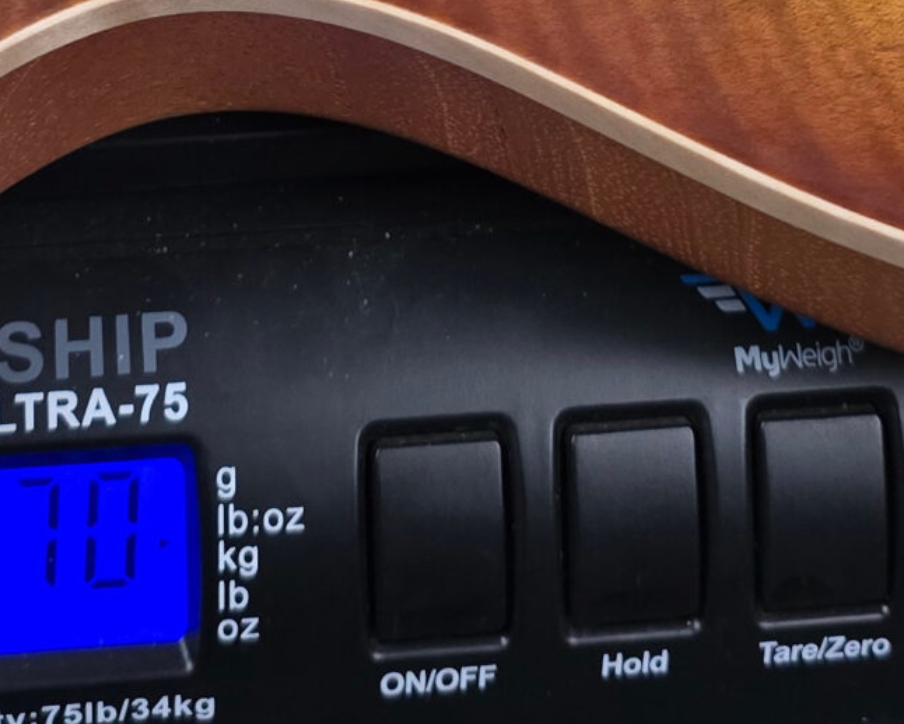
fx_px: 2382
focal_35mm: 89
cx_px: 375
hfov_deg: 21.5
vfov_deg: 15.9
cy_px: -343
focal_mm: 6.3
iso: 640
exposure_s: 1/120
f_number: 1.7
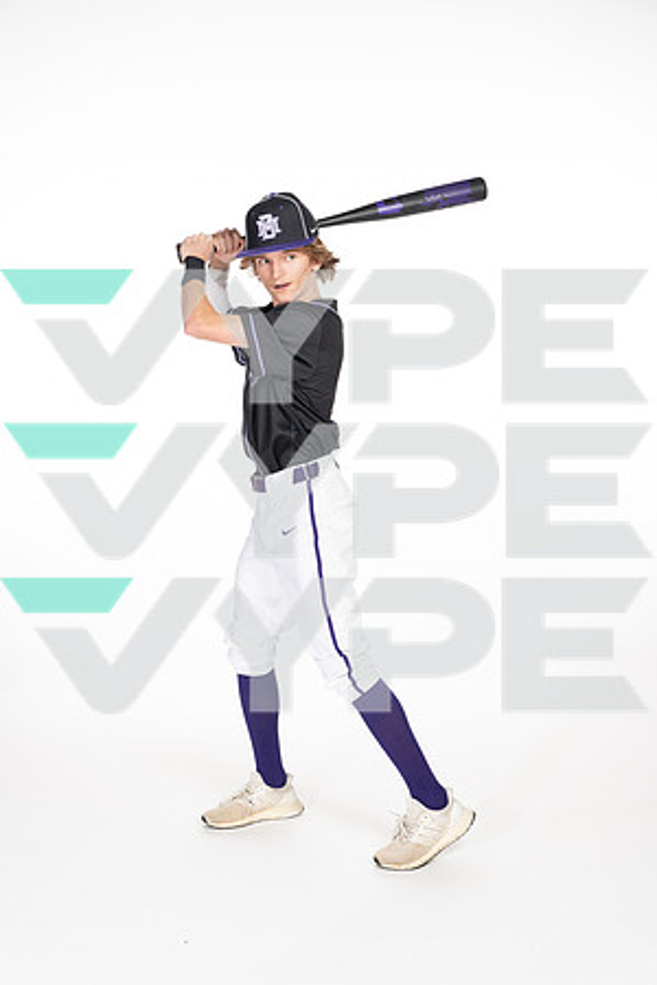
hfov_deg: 27.0
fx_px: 1369
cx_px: 328
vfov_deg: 39.6
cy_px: 492
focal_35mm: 50
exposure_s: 1/250
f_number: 5.6
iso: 250
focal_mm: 50
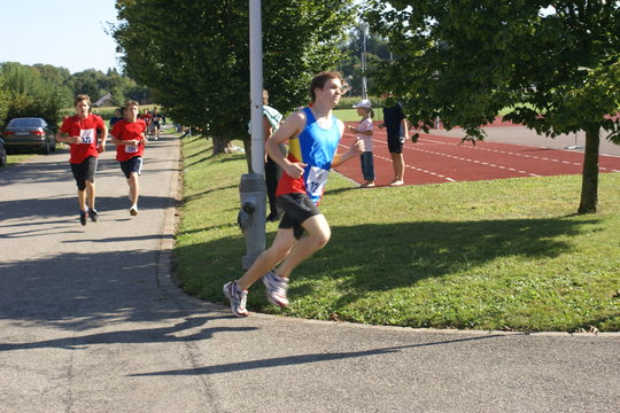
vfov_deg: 22.6
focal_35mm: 60
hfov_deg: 33.4
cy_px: 206
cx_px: 310
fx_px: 1033
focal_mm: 40
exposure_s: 1/160
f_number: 6.3
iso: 100
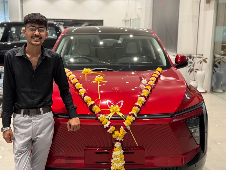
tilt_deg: -9.6
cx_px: 113
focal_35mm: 48
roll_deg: +0.1
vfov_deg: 30.3
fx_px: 313
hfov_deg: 39.7
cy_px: 85
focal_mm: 6.76
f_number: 1.78
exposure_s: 1/100
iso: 250
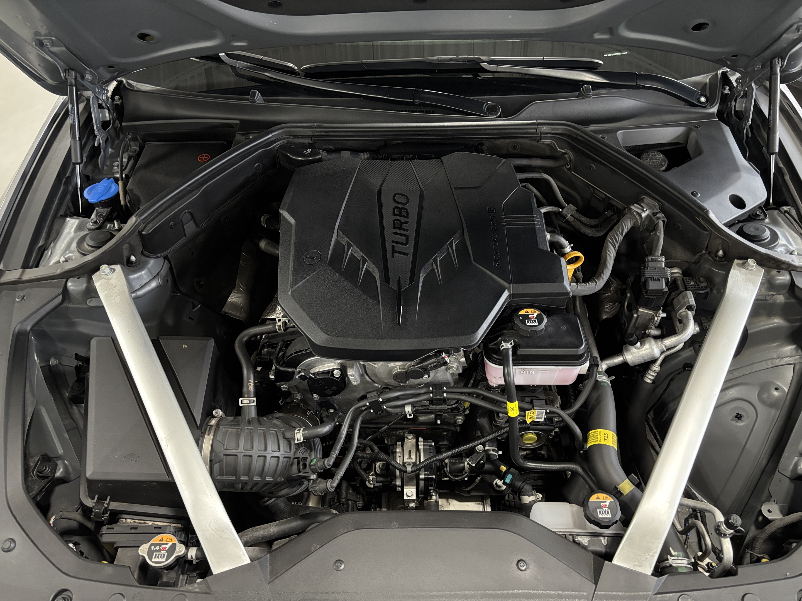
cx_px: 401
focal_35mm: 26
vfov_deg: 53.1
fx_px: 602
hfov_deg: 67.3
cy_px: 300
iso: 500
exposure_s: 1/60
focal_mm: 5.96
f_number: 1.6
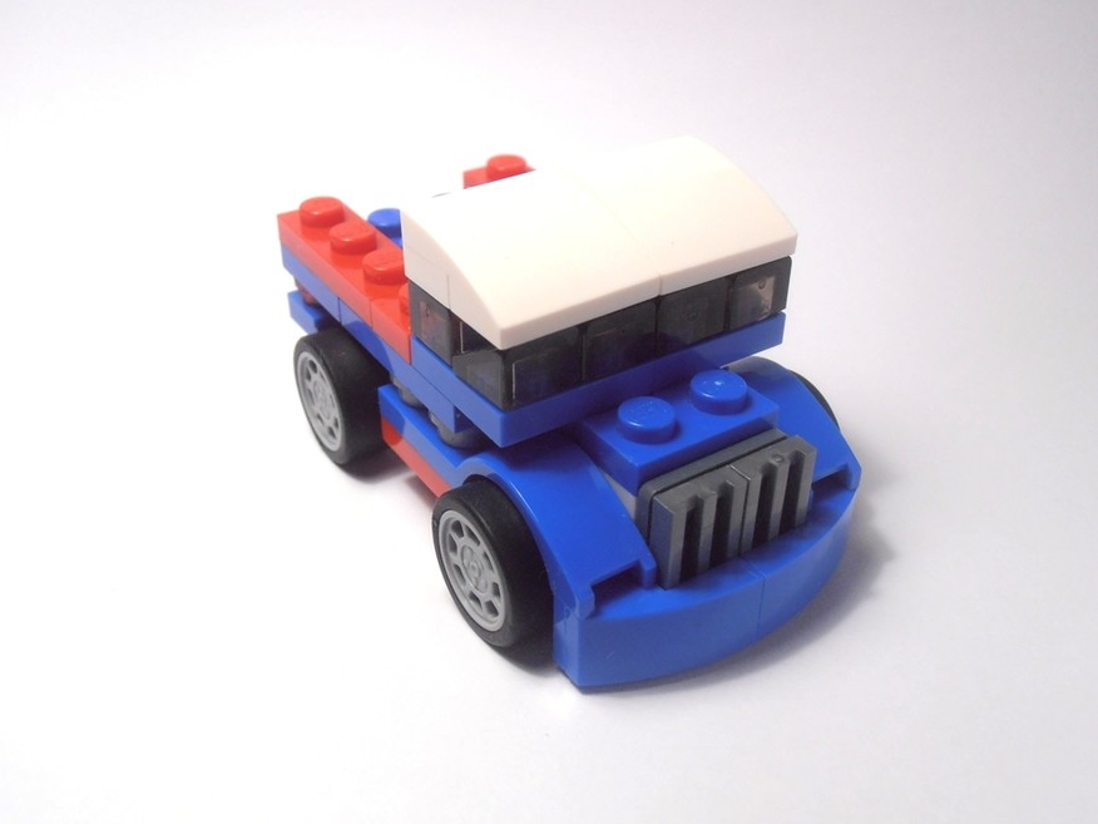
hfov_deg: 49.0
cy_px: 413
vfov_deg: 37.7
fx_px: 1205
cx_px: 536
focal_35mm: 38
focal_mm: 6.61
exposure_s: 1/80
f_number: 3.9
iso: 80
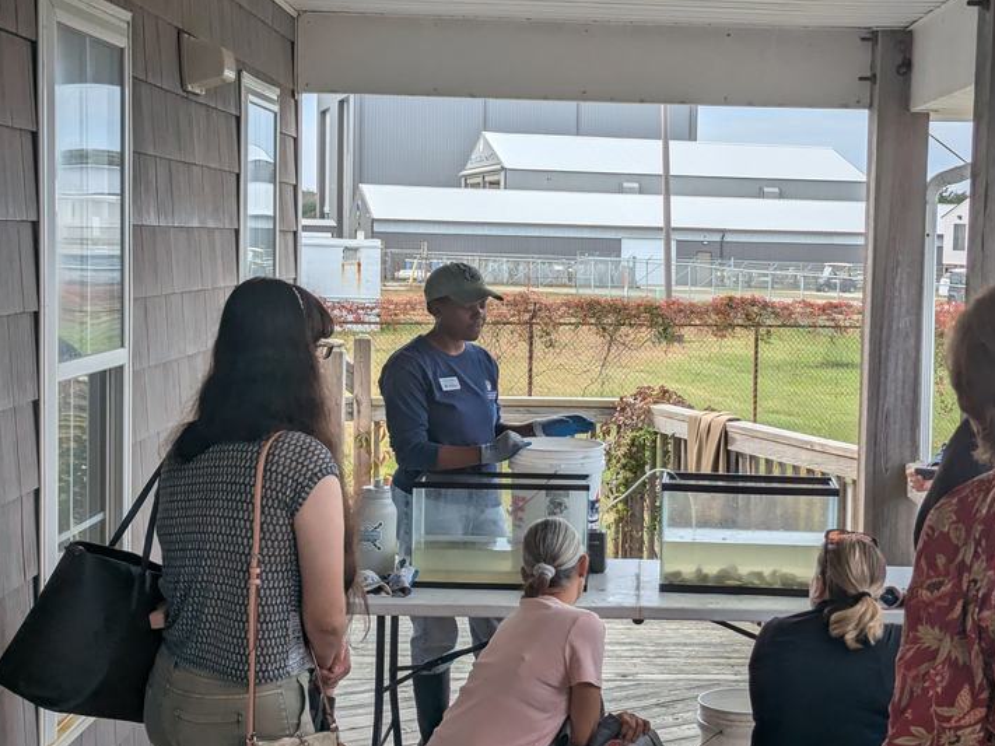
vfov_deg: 23.3
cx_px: 647
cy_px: 371
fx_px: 1811
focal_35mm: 63
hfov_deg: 30.5
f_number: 1.85
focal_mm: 6.81
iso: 44
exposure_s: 1/1134
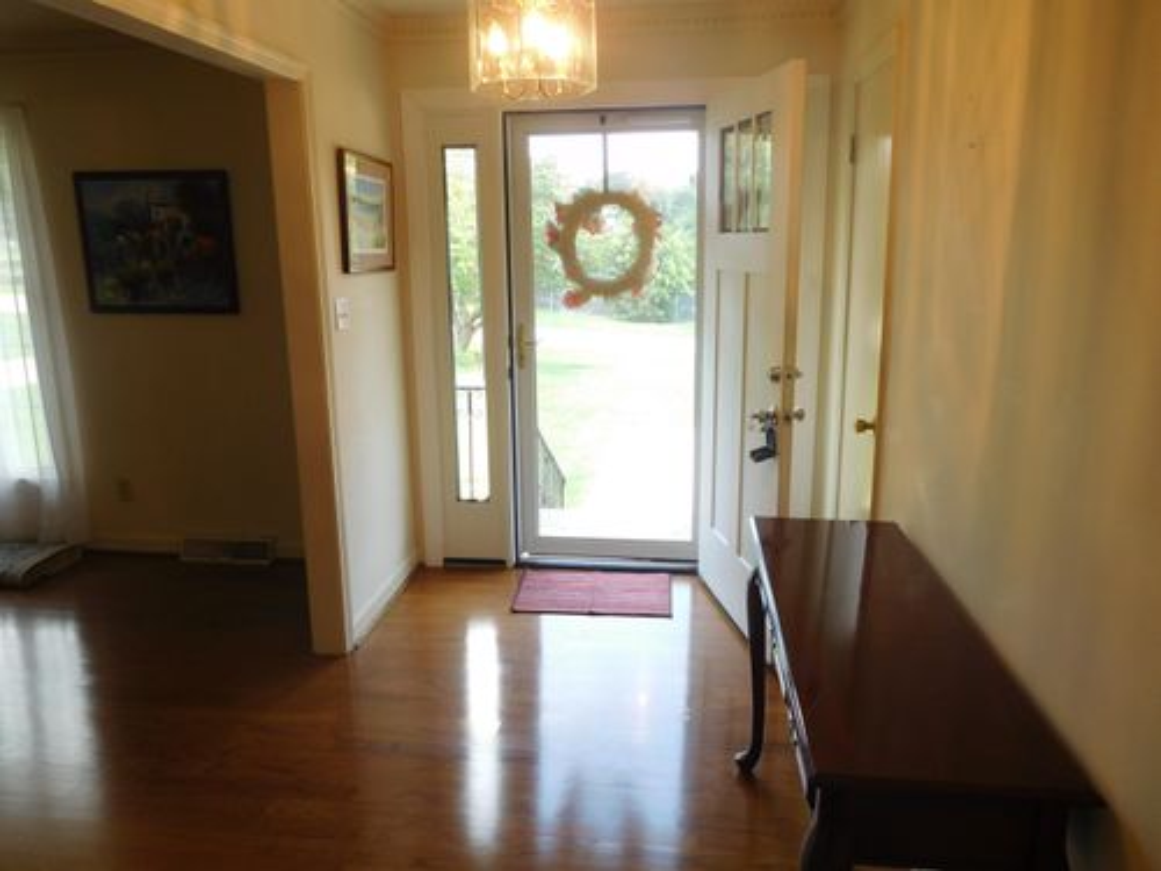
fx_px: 838
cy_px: 436
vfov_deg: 54.9
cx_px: 580
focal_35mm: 25
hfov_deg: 69.4
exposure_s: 1/40
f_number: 3.4
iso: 125
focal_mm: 4.5
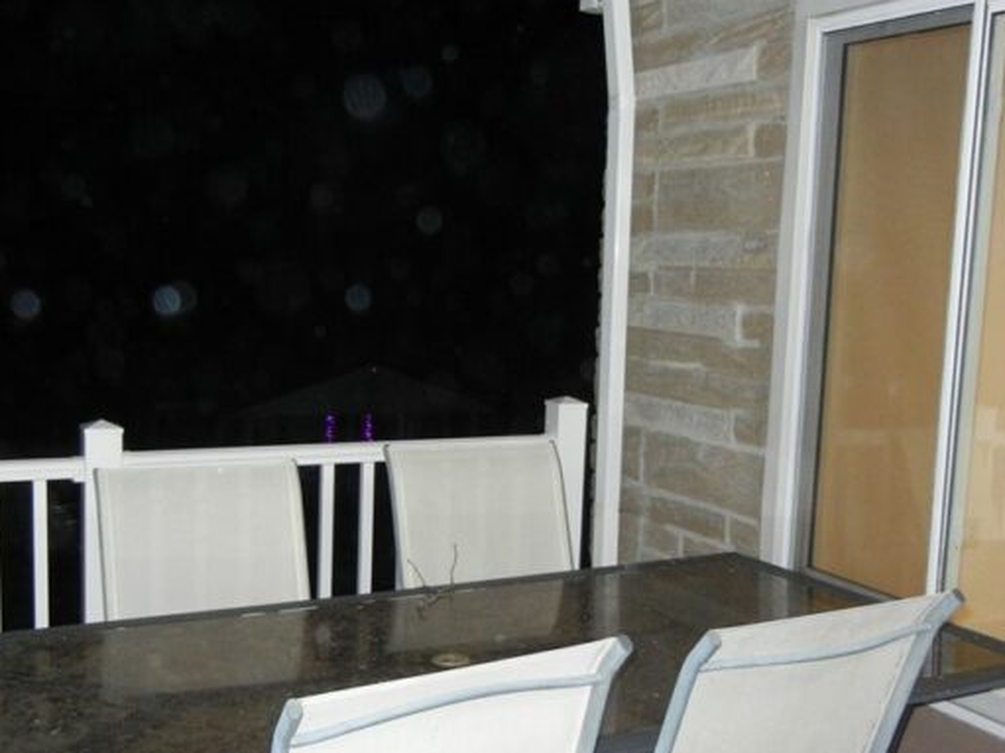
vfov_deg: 30.8
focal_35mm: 47
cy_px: 460
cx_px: 470
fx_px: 1364
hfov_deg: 40.4
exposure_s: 1/30
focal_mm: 5.4
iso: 524
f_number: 3.5
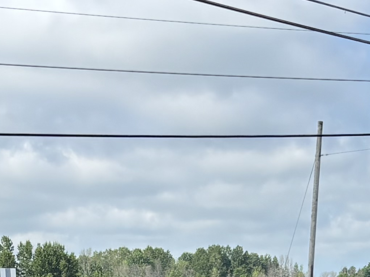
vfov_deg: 9.3
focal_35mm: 145
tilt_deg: -10.7
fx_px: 1550
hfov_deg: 13.6
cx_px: 281
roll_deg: -2.3
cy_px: 633
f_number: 1.6
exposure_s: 1/1721
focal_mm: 5.96
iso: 50
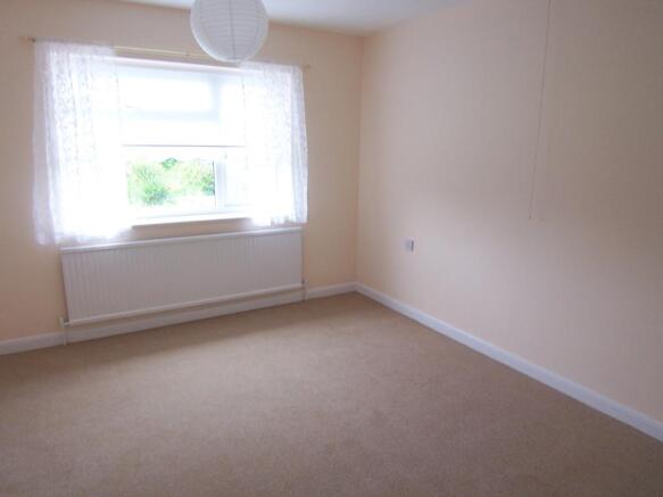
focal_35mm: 23
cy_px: 248
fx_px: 440
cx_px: 332
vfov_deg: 58.9
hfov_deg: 73.9
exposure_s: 1/30
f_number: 2.8
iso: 100
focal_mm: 3.8
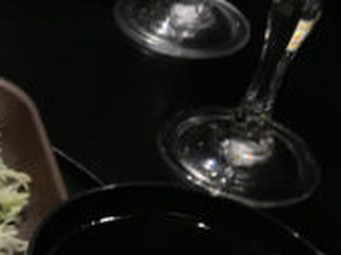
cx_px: -209
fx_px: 1043
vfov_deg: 13.9
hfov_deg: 16.5
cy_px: 194
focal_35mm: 106
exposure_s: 1/30
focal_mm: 4.15
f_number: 2.2
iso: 80
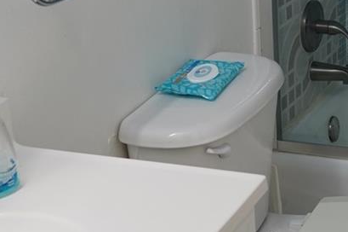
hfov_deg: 20.7
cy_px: -59
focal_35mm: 94
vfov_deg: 14.0
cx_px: 380
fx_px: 908
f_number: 4
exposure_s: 1/160
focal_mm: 24
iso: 640
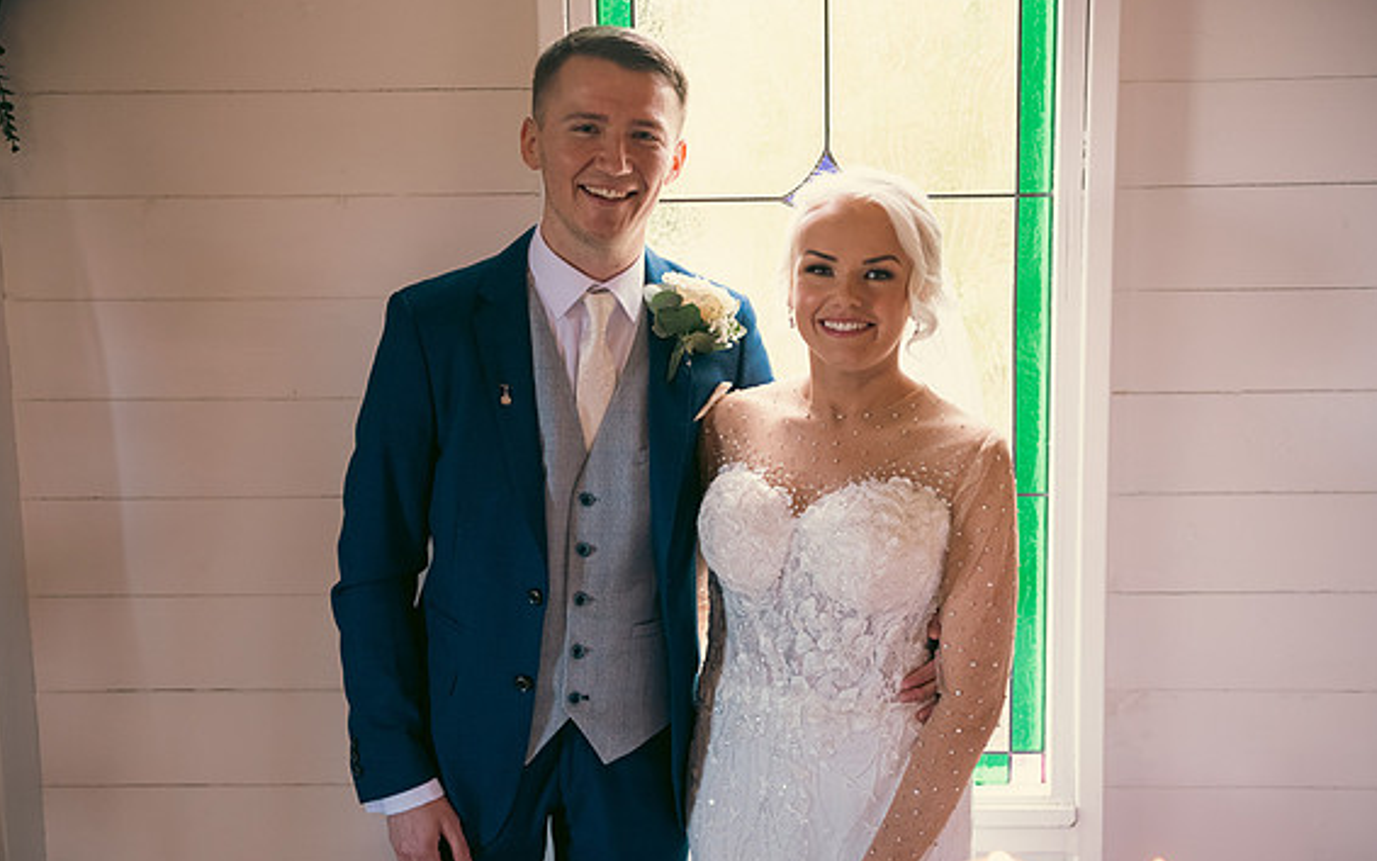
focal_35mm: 47
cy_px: 466
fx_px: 1764
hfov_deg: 42.6
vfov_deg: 27.4
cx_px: 696
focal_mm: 45
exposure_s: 1/160
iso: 640
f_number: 3.5
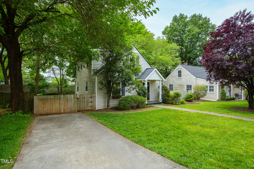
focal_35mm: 18
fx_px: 127
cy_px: 84
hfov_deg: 90.0
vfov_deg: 67.4
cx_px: 127
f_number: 8
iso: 250
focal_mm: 12
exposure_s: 1/60
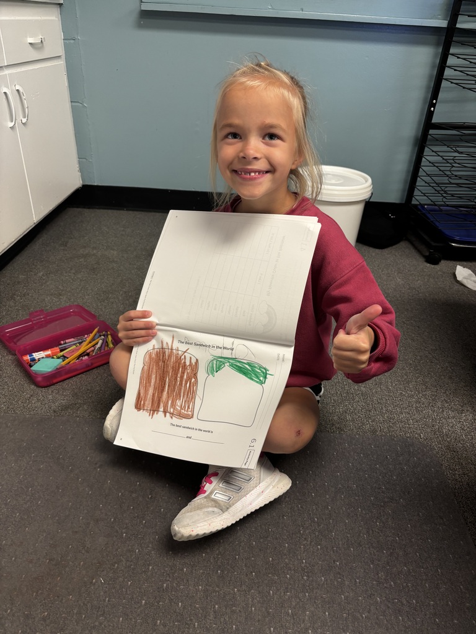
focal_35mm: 26
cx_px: 238
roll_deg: -3.6
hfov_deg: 53.1
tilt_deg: -31.8
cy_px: 317
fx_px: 477
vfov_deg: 67.3
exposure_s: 1/43
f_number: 1.6
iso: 125
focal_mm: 5.96
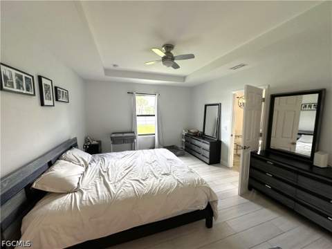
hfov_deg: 102.1
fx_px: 134
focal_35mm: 14
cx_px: 166
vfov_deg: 85.7
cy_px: 124
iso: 200
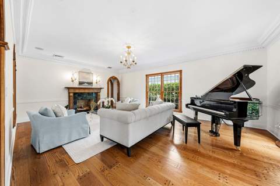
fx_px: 93
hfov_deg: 112.6
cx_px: 140
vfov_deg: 90.0
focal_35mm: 12
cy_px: 93
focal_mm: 12
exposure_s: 1/13
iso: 160
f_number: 8
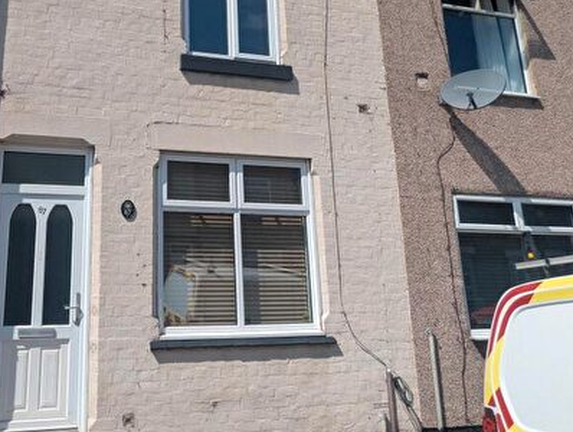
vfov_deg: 49.5
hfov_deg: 59.9
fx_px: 464
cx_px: 143
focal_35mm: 28
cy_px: 166
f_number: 2.2
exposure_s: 1/2584
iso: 52
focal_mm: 2.35
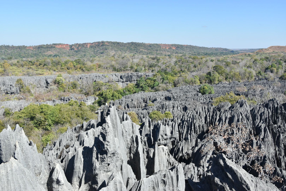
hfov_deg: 59.5
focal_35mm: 32
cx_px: 143
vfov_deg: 41.7
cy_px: 96
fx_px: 250
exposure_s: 1/200
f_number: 10
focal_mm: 21
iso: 160
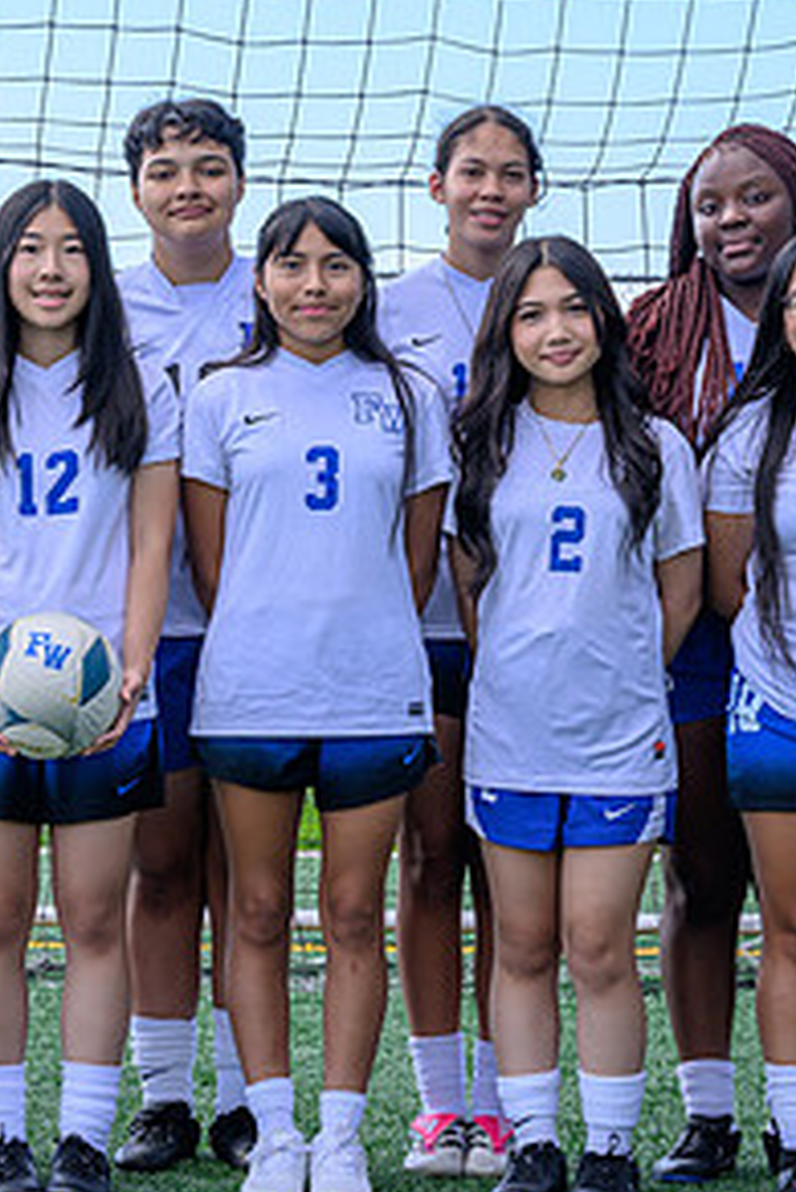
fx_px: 4472
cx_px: 116
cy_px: 488
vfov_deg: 15.2
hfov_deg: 10.1
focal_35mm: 135
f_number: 6.3
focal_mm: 43
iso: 100
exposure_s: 1/160
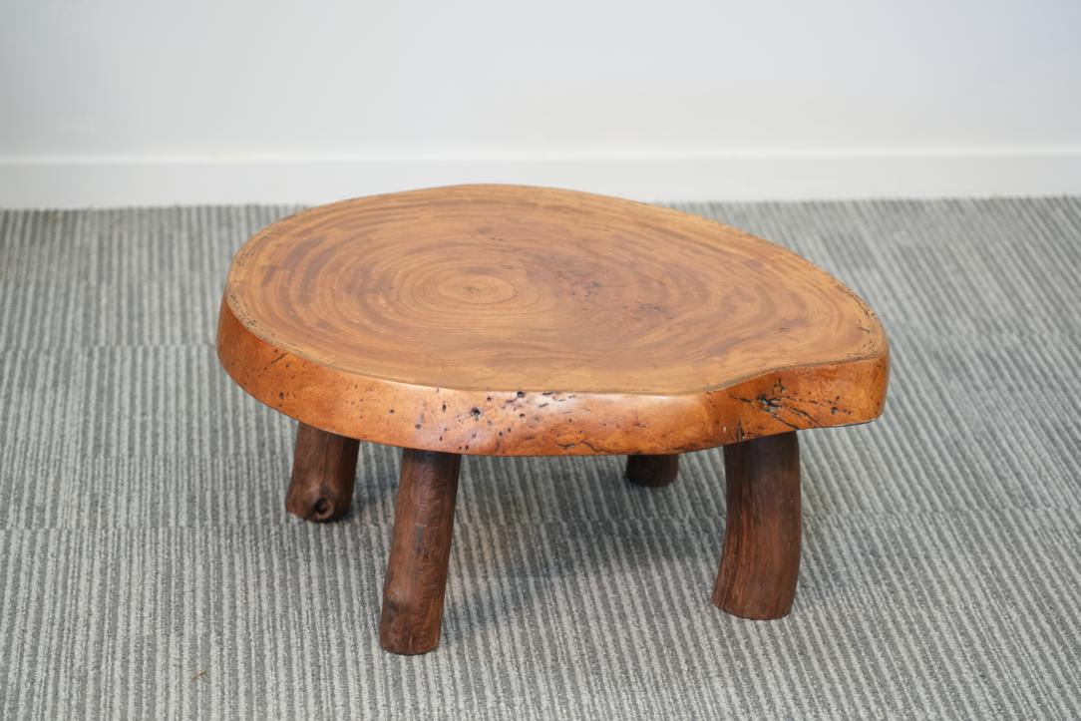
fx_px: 3153
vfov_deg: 13.0
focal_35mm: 105
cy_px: 360
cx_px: 540
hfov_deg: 19.5
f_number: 4
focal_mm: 105
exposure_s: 1/125
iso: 2000
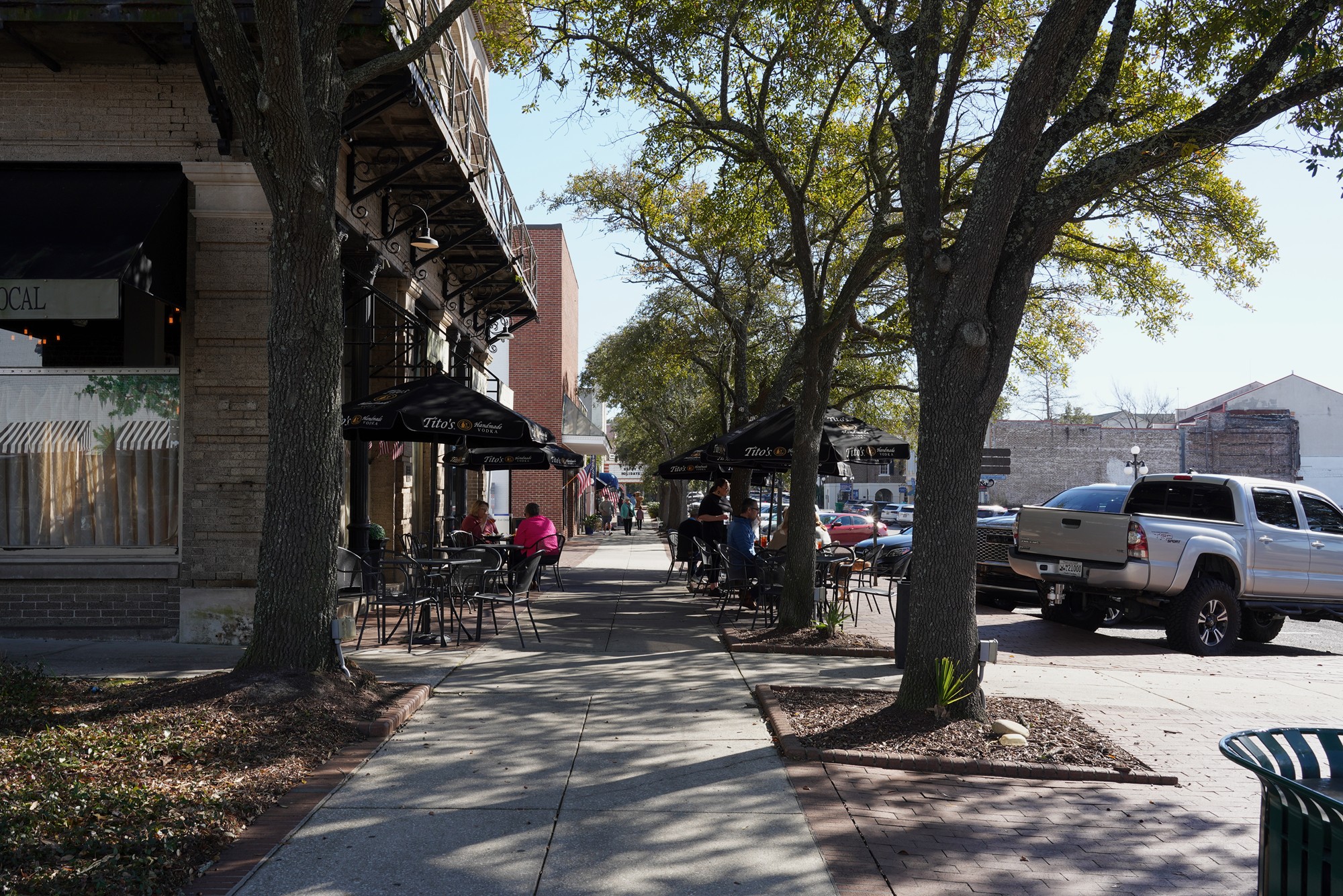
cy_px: 448
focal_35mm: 35
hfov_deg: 54.4
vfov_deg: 37.9
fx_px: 1306
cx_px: 672
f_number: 13
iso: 200
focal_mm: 35
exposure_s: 1/100
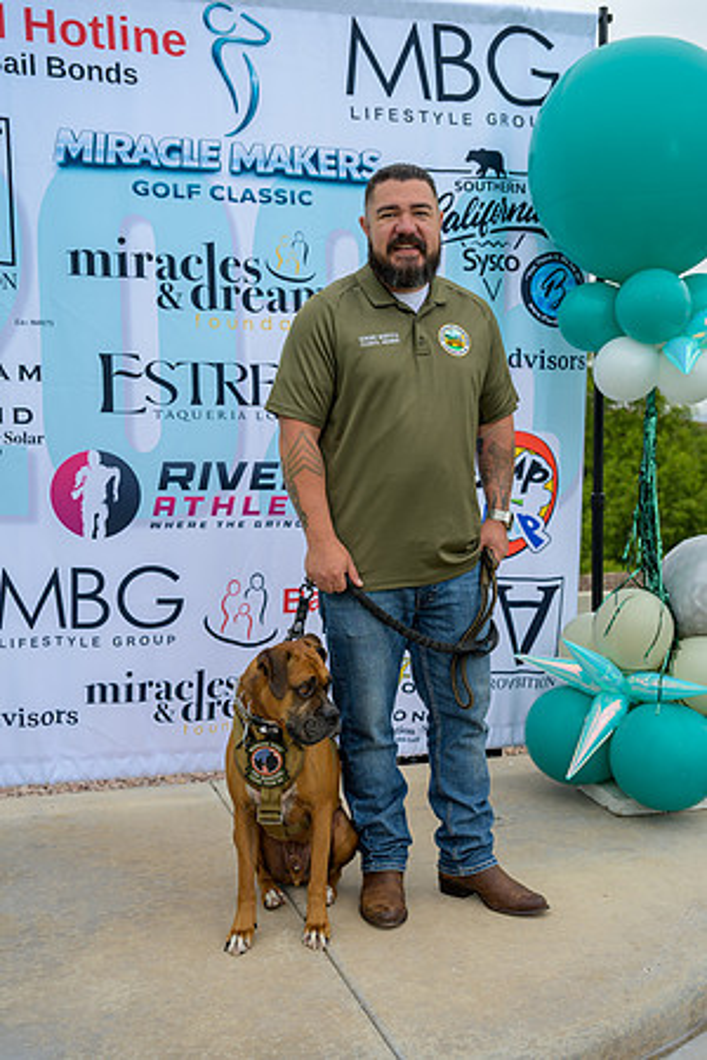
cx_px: 354
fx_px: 1149
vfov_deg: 49.6
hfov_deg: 34.2
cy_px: 530
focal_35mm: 39
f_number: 4
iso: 100
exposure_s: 1/200
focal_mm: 39
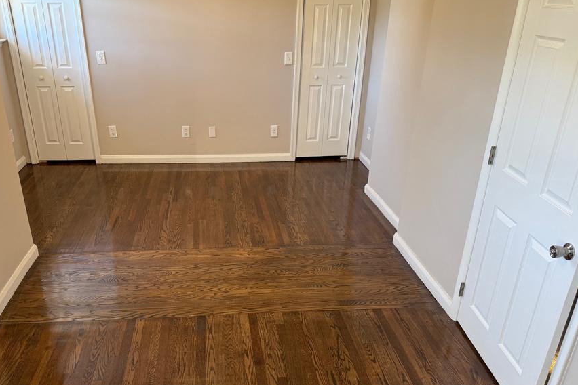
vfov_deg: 43.4
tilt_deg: -25.2
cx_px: 247
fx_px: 482
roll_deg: +0.3
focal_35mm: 30
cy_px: 232
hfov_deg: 61.6
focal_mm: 6.76
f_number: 1.78
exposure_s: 1/60
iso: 125
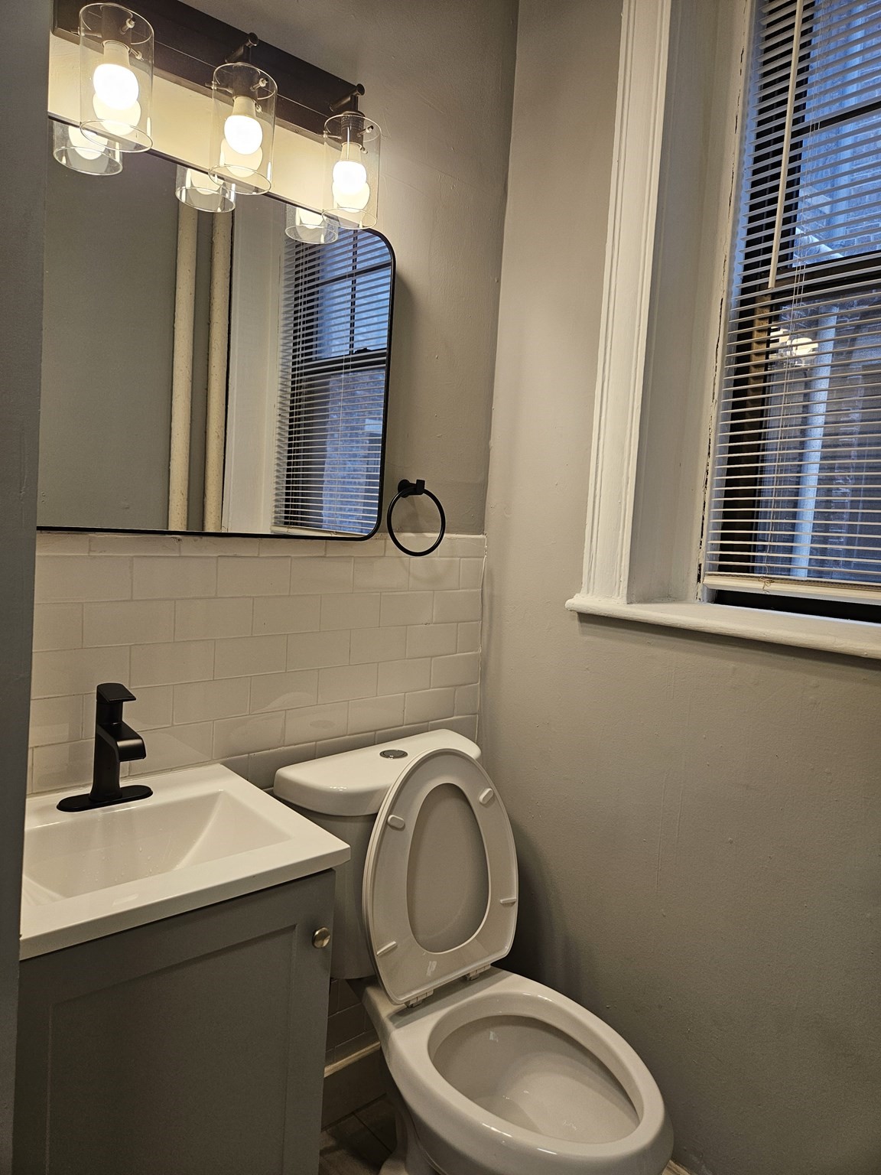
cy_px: 588
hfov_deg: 58.9
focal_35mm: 23
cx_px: 440
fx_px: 780
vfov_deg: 73.9
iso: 125
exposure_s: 1/120
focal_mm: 5.4
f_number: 1.8
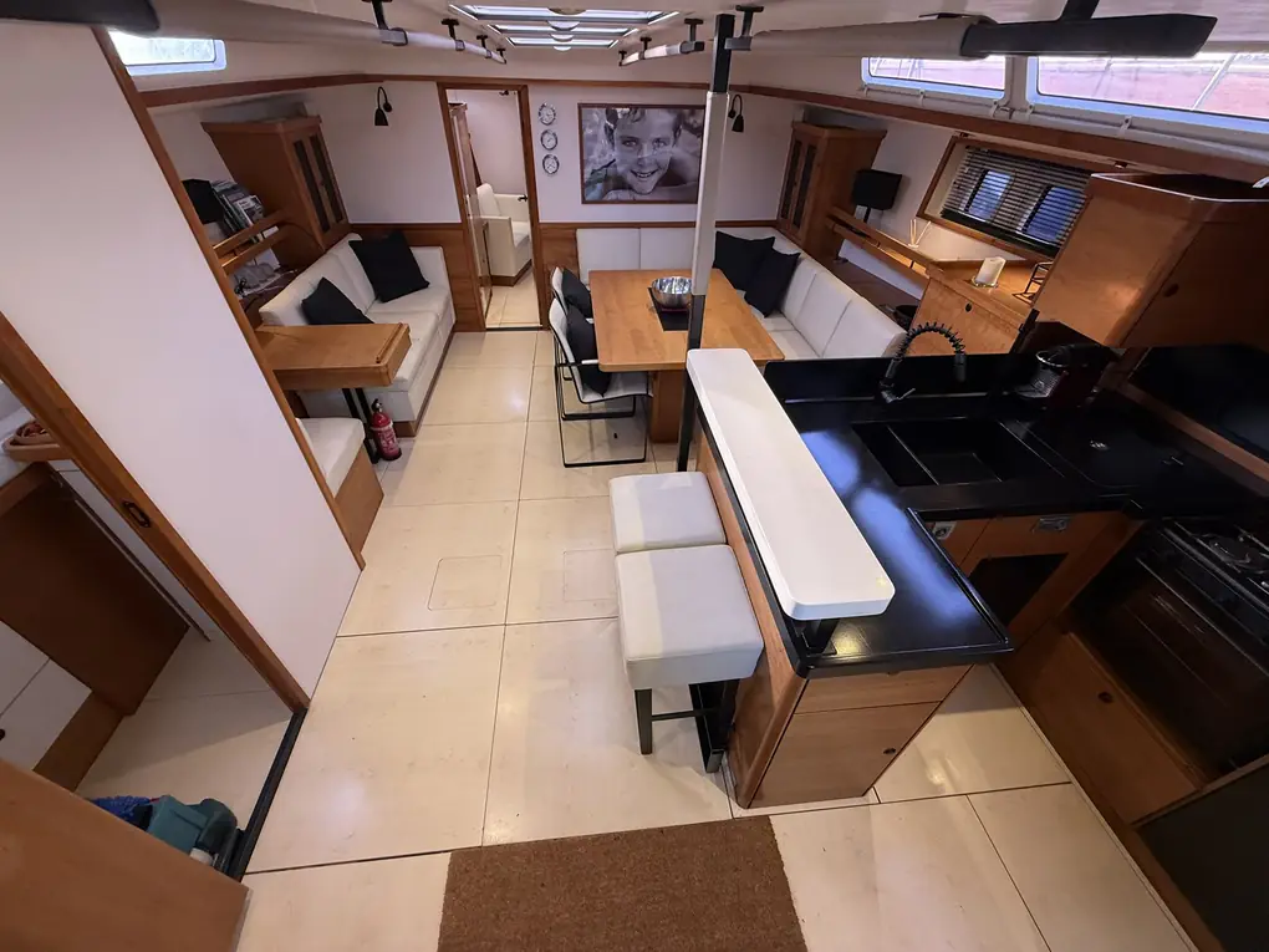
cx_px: 634
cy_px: 476
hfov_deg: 102.1
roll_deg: -1.1
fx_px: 513
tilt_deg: -38.2
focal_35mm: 14
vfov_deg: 85.7
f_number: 2.2
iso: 160
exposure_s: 1/99
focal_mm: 2.22
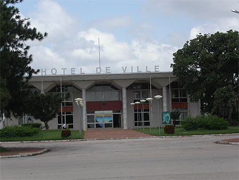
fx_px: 677
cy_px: 90
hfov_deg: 20.0
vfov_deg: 15.1
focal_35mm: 98
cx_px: 120
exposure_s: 1/350
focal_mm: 20.2
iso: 100
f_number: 8
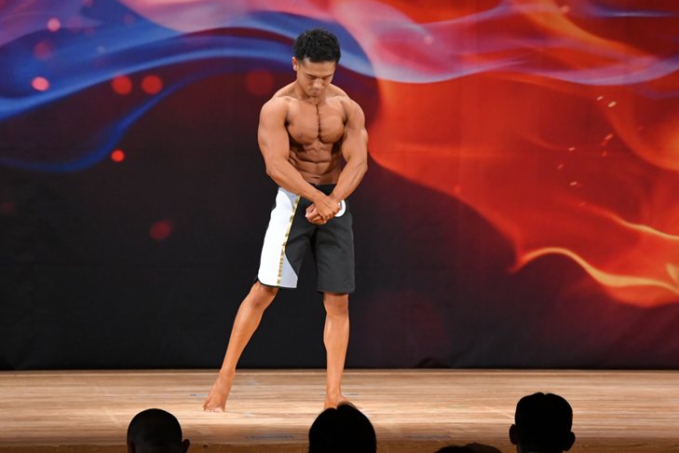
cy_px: 219
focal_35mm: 255
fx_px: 4809
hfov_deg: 8.1
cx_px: 346
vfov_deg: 5.4
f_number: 5.6
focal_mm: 160
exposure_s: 1/400
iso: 3200
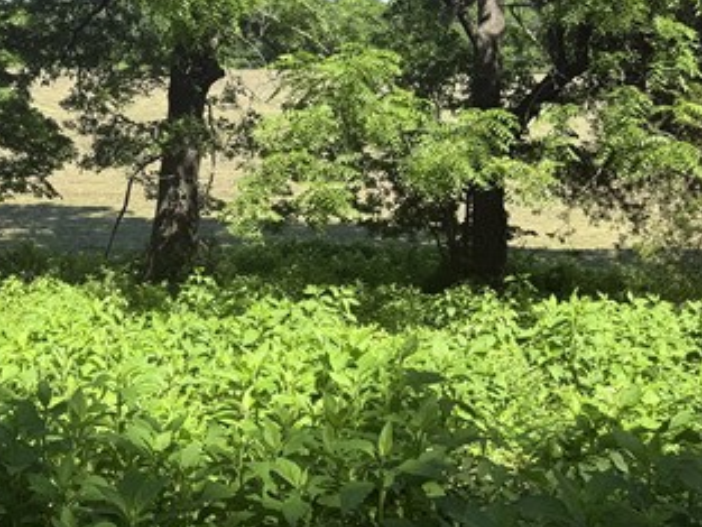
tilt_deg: -5.7
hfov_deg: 37.6
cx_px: 146
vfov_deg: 29.3
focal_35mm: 49
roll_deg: -0.4
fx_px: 994
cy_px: 141
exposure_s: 1/1522
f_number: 1.78
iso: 80
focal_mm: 6.76
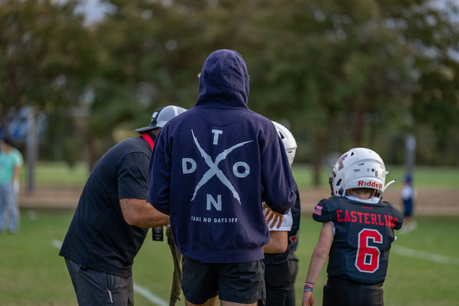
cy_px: 153
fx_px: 2130
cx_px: 230
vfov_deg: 8.2
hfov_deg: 12.3
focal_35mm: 167
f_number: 2.8
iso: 400
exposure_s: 1/1250
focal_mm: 167
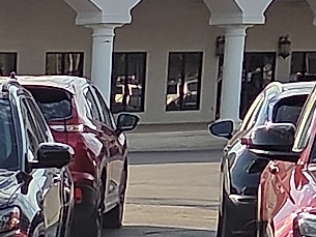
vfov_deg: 6.9
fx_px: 1918
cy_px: 447
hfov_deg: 8.5
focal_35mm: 210
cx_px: -493
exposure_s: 1/2500
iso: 25
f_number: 1.8
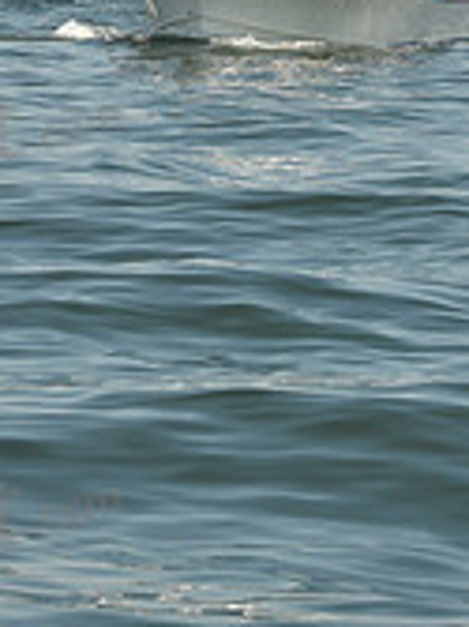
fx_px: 4233
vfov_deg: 8.4
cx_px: 319
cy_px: -77
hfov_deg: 6.3
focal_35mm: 234
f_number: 10
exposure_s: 1/1250
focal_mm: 70
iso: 320
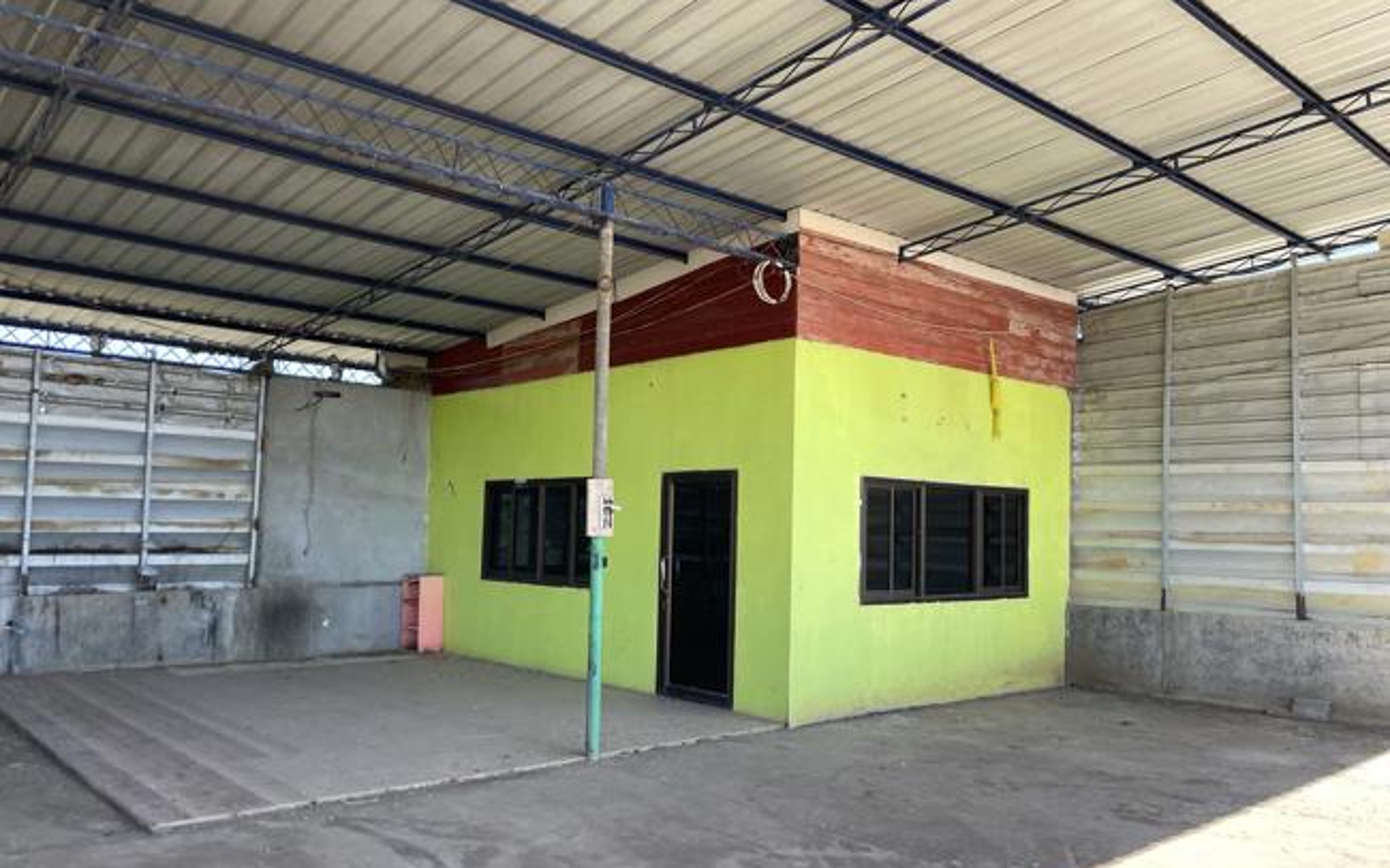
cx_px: 704
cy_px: 493
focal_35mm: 28
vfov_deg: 44.4
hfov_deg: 66.5
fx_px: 1061
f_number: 1.6
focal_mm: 4.2
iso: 50
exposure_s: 1/682
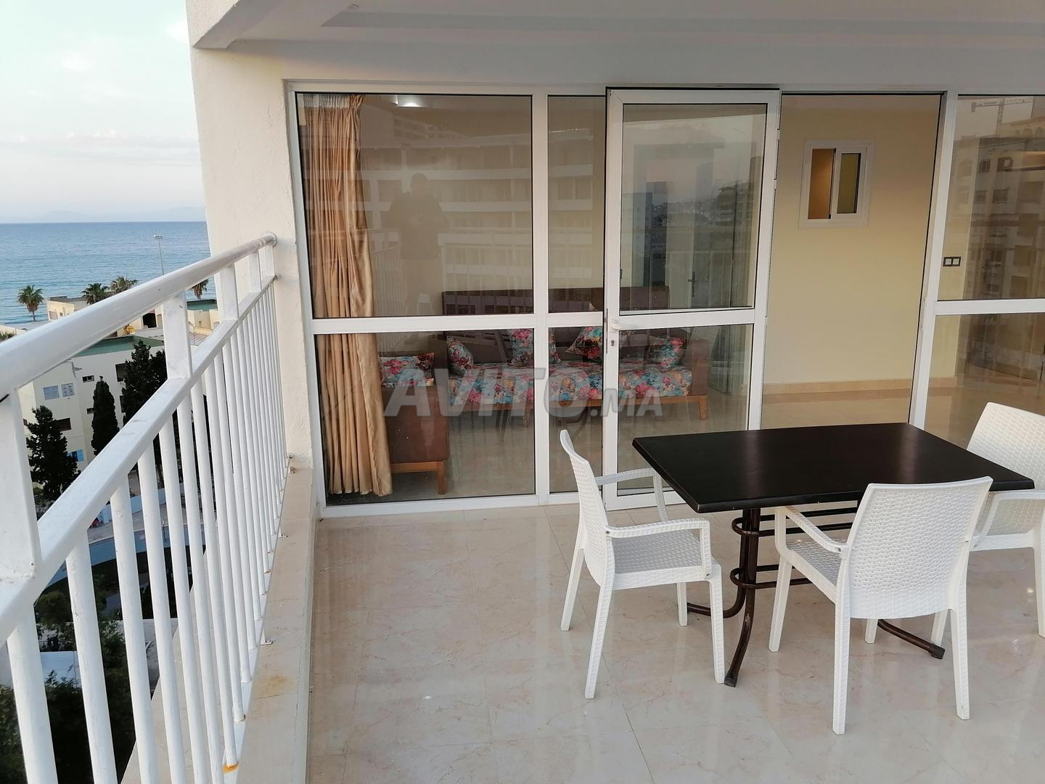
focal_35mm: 27
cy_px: 392
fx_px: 815
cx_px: 522
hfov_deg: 65.3
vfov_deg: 51.4
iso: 50
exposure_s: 1/100
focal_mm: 5.3
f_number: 1.8
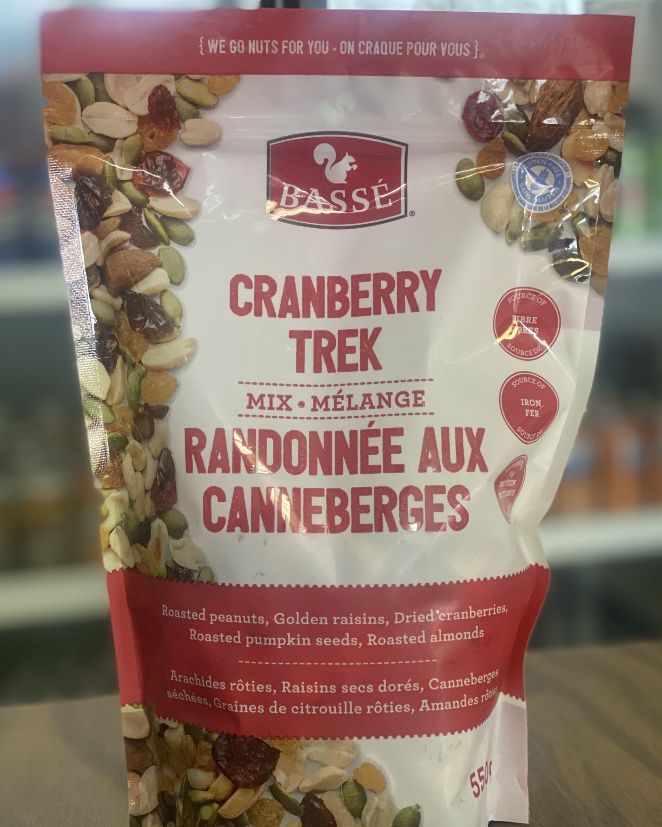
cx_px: 332
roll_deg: +0.3
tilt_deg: -12.1
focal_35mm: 55
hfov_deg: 27.6
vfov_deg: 34.1
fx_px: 1347
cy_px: 425
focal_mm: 6
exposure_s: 1/120
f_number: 2
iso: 250
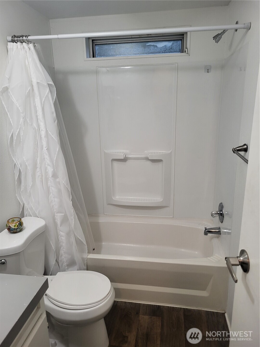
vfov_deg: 67.3
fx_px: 260
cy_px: 174
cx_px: 130
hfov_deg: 53.1
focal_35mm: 26
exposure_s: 1/60
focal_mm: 5.4
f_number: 1.8
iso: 200
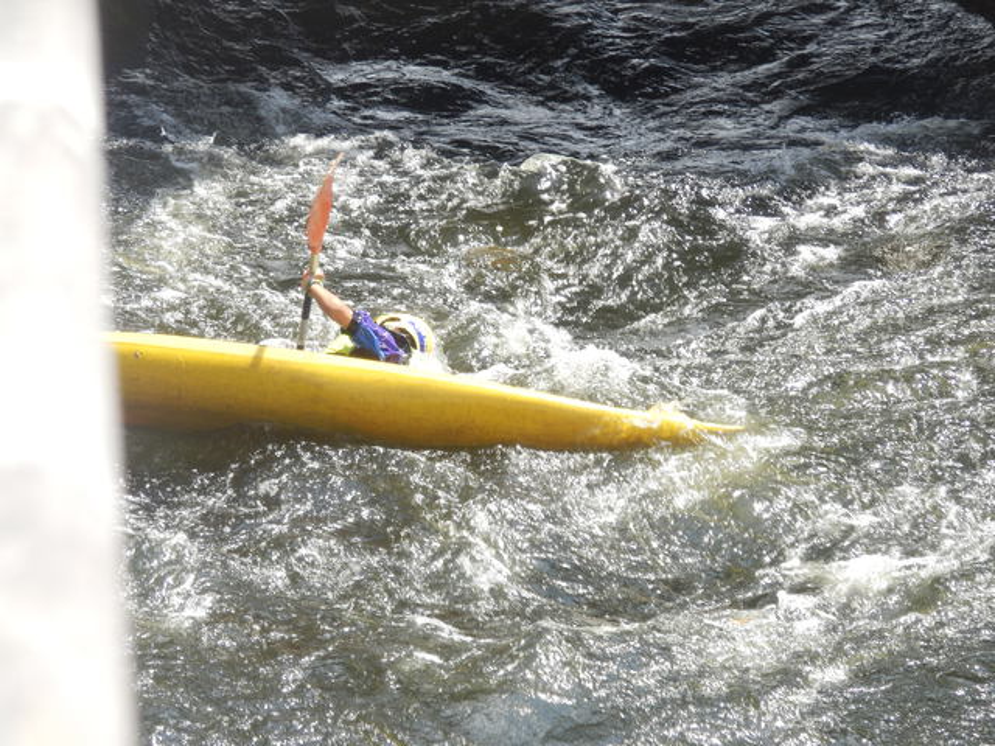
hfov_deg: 11.7
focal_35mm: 169
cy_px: 373
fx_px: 4858
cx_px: 498
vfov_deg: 8.8
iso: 80
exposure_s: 1/160
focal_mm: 30.2
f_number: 5.7
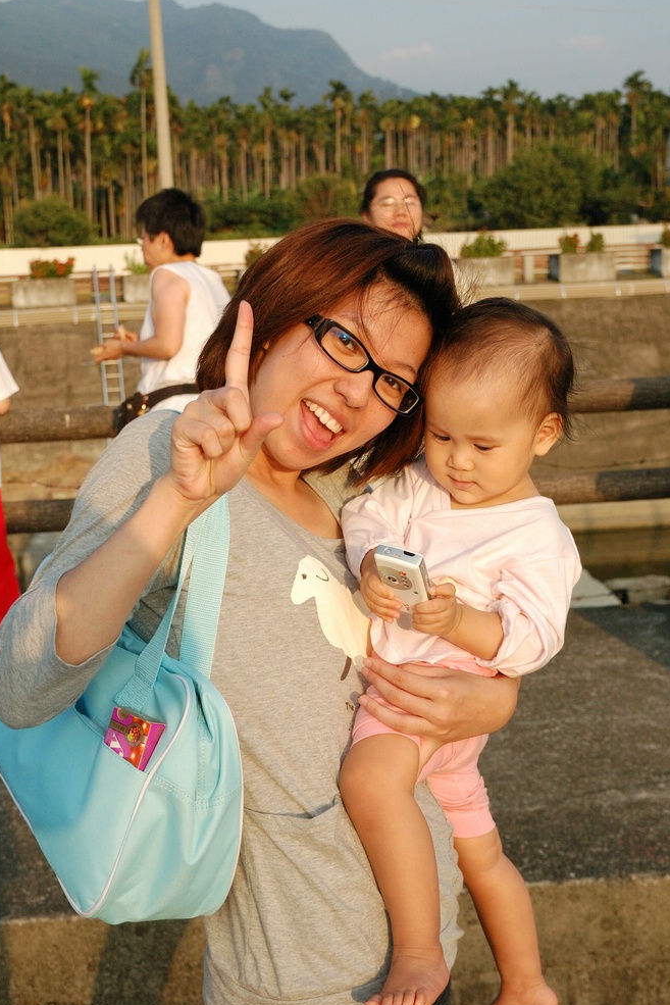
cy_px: 487
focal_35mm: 55
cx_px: 333
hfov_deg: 24.8
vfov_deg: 36.5
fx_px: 1521
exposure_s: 1/1000
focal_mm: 35
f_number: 6.3
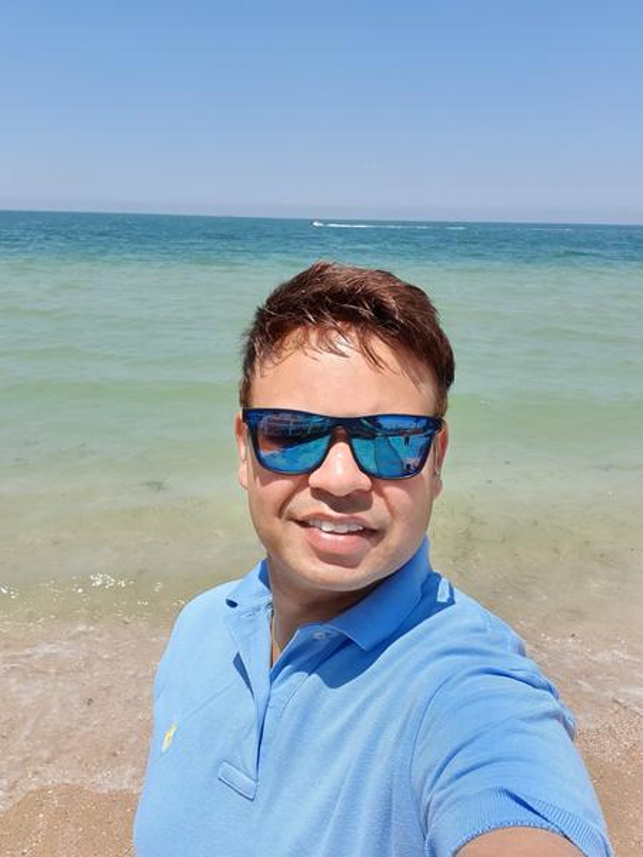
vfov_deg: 58.4
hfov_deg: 45.4
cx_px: 322
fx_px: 768
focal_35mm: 31
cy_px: 428
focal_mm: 3.25
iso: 50
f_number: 2.2
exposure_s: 1/1648
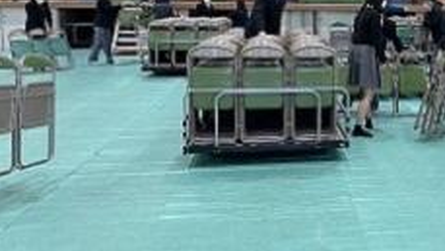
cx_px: 387
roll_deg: -1.0
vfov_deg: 23.9
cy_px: 81
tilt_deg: -7.7
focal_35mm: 50
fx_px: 590
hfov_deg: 38.9
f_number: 1.8
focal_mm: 4.2
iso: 100
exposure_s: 1/60
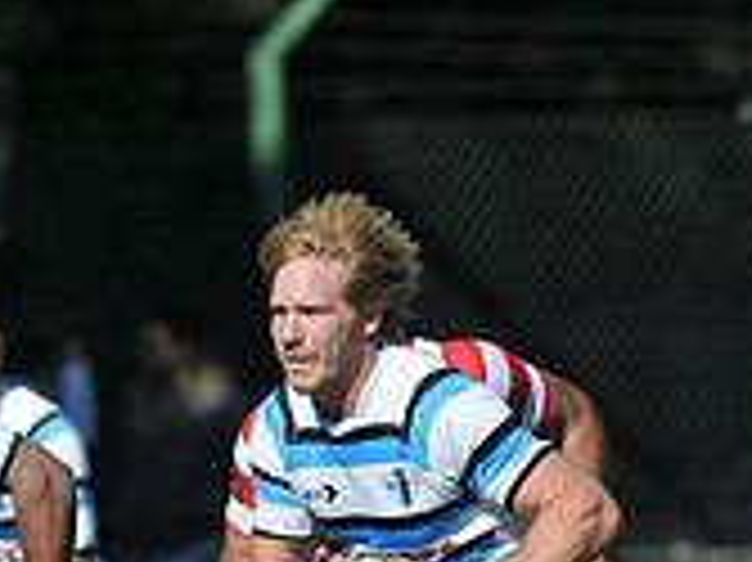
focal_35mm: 1502
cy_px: 789
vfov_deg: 1.0
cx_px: 324
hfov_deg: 1.3
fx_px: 32606
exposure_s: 1/3200
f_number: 3.5
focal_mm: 300
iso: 200
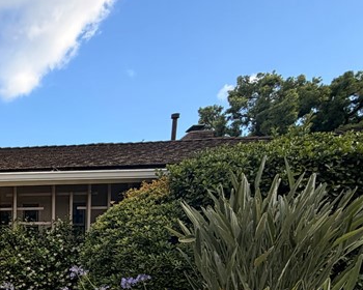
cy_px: 321
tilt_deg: -4.4
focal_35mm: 40
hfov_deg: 37.2
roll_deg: -0.3
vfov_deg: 32.7
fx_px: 430
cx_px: -51
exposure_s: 1/607
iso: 40
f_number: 2.2
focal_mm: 2.22
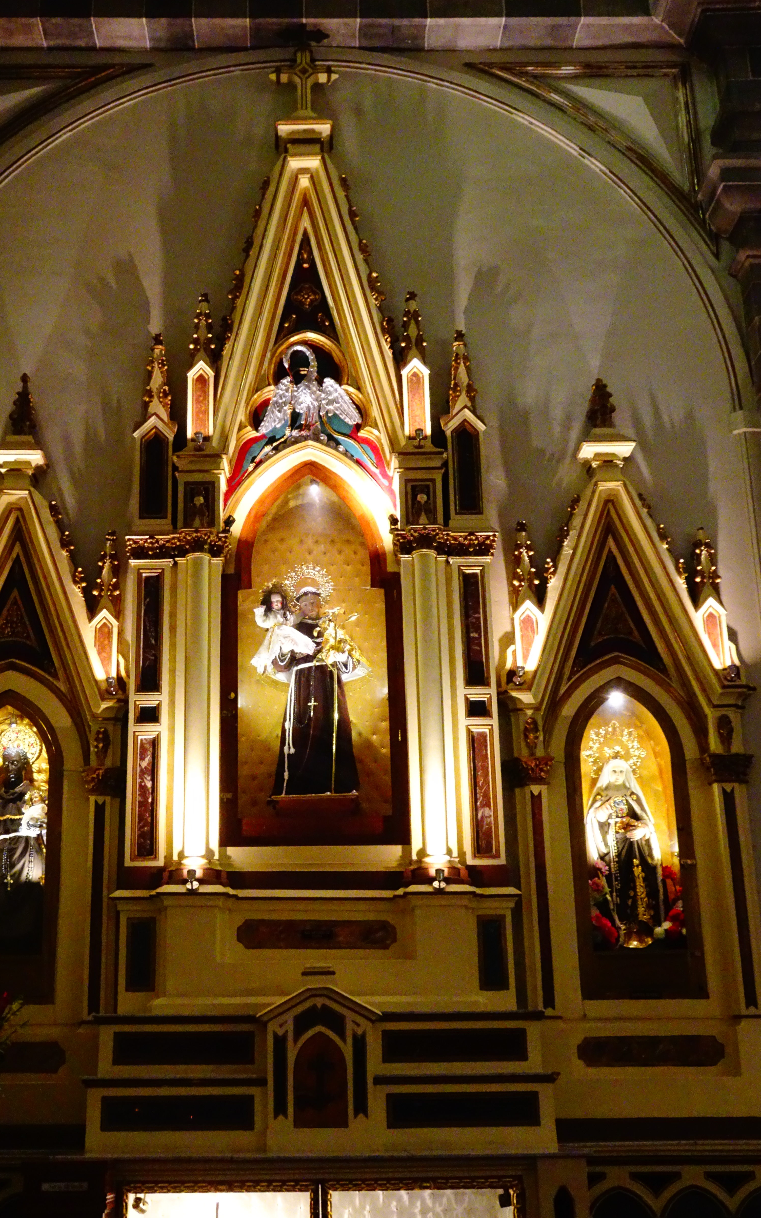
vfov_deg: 48.2
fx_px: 1361
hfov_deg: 31.2
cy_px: 619
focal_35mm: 41
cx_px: 300
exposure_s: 1/20
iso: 800
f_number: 4
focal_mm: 6.56
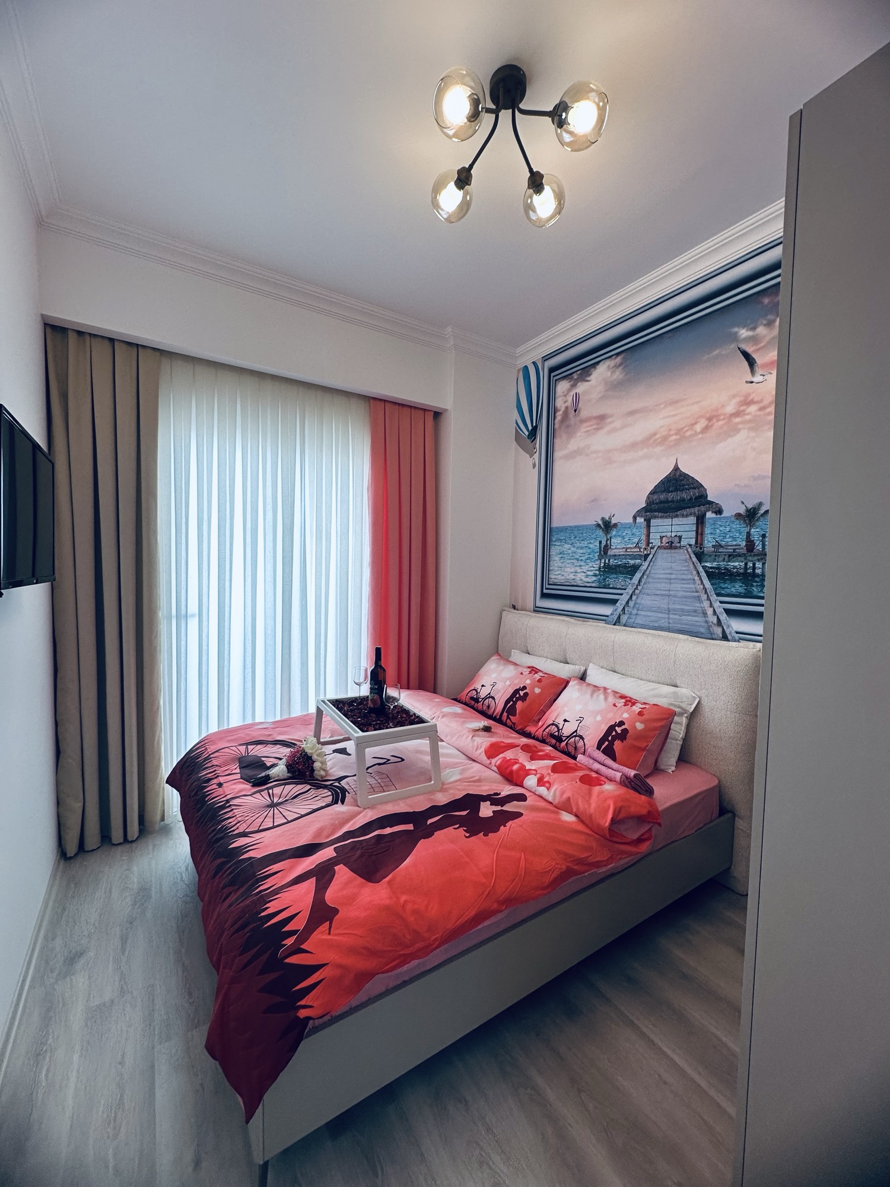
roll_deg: -1.5
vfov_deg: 102.1
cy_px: 594
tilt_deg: -2.8
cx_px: 445
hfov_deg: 85.7
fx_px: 480
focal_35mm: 14
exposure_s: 1/100
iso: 100
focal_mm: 2.22
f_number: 2.2
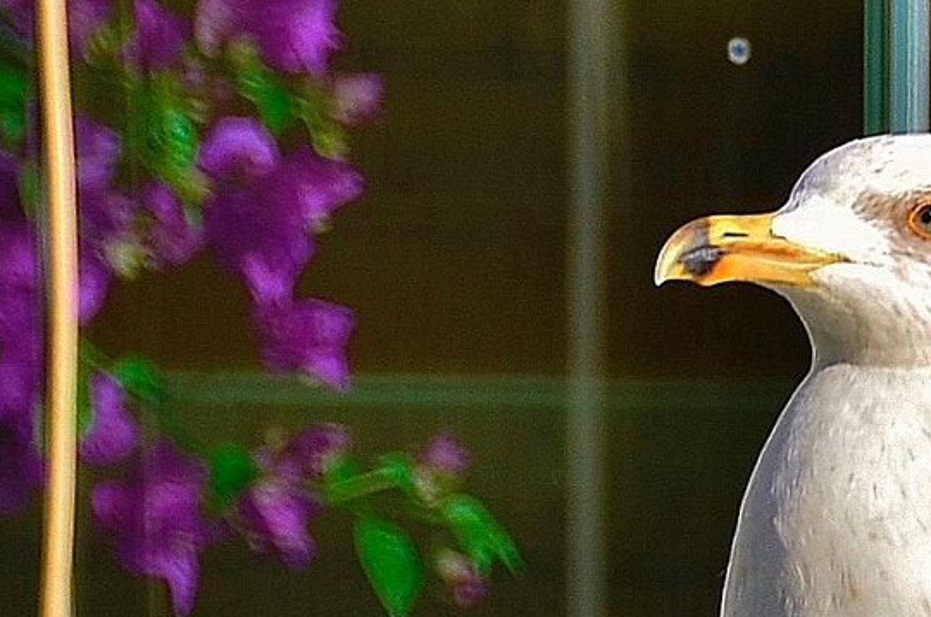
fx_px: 17773
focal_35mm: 688
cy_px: 608
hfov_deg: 3.0
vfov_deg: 2.0
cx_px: 1203
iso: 100
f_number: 6.3
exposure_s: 1/320
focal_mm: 155
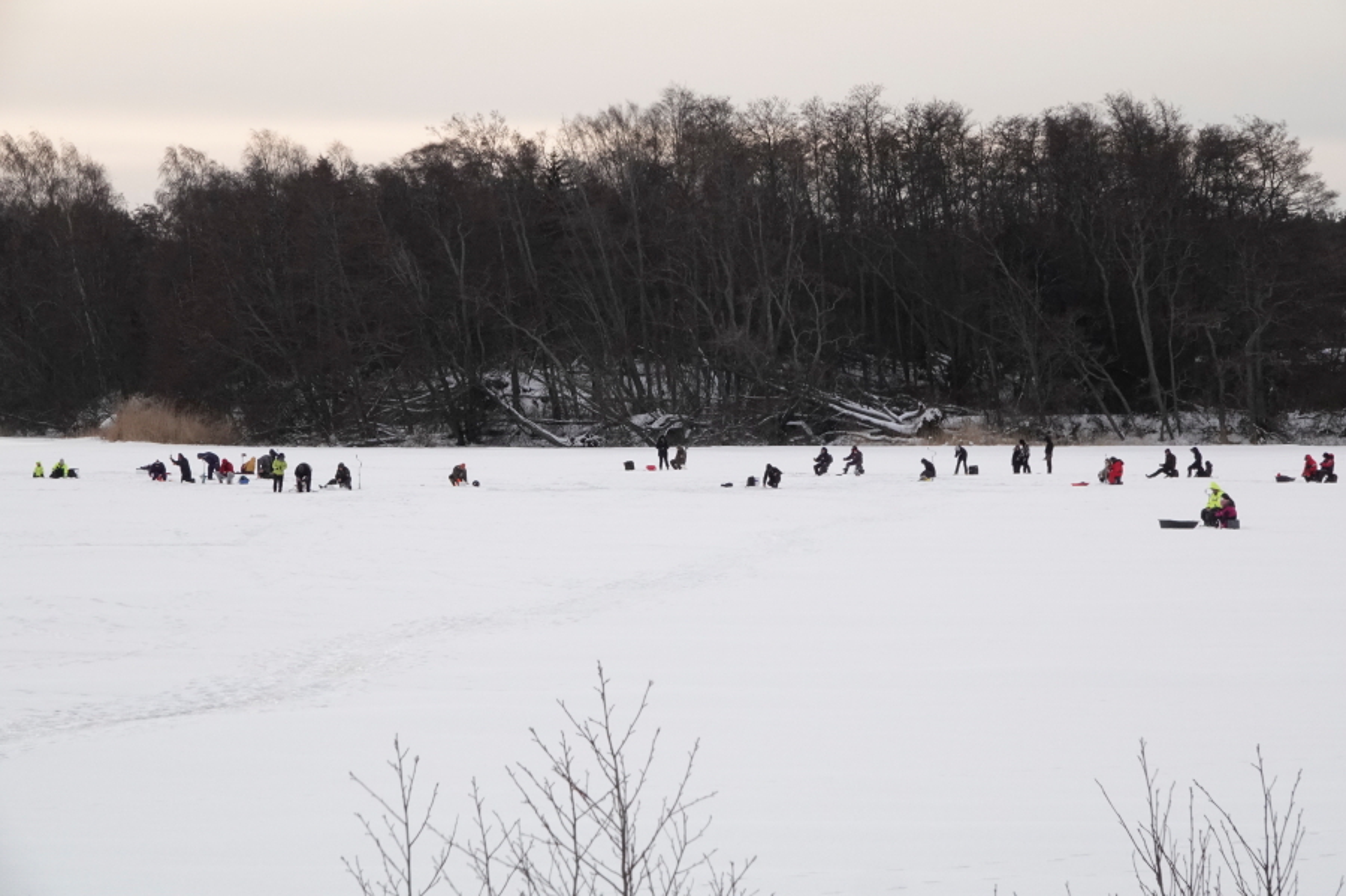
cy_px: 448
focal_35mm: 238
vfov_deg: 5.8
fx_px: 8893
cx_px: 673
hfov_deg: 8.7
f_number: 11
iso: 1000
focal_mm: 87.11
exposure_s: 1/800
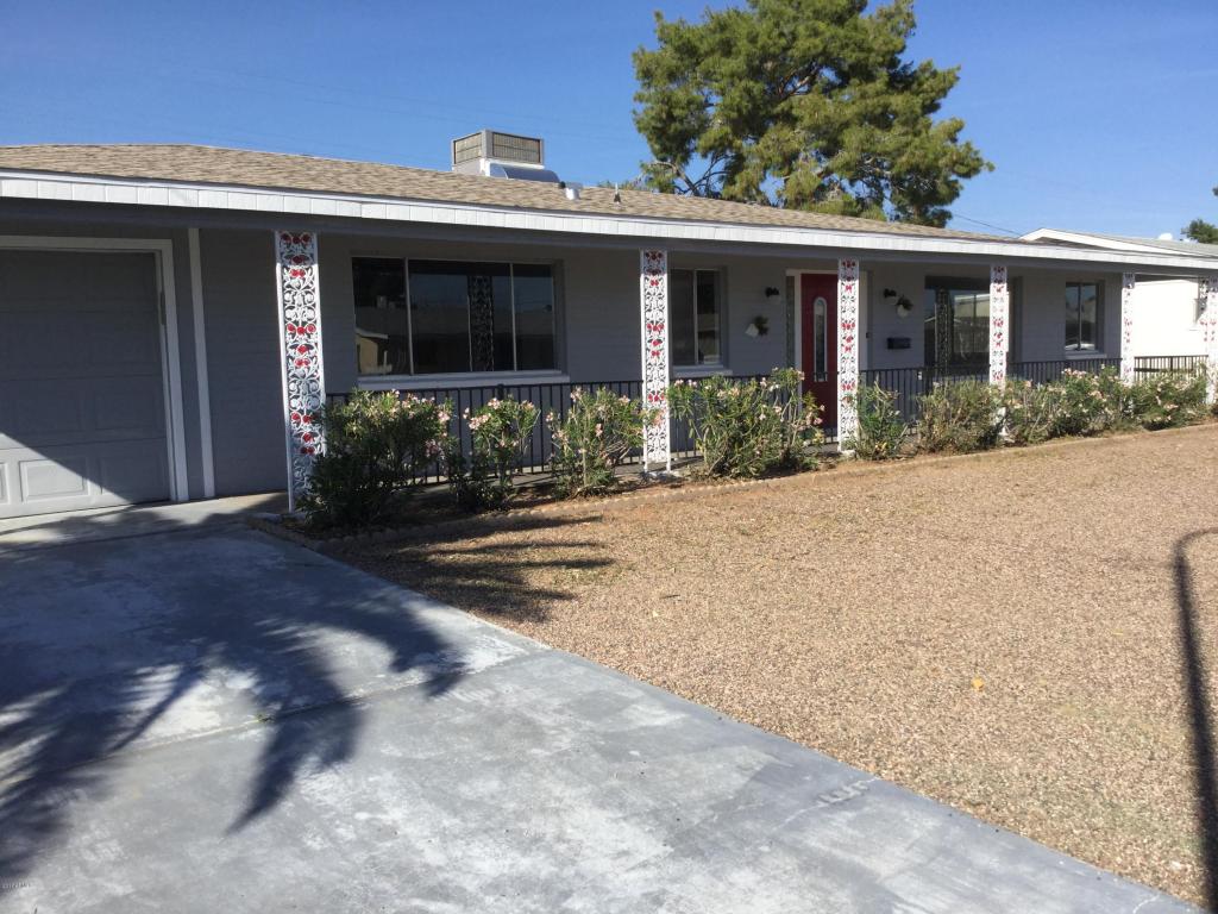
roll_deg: +0.5
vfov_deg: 45.4
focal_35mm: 31
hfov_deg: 58.4
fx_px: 1091
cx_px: 609
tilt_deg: -4.4
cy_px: 457
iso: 25
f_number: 2.4
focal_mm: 3.3
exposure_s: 1/1404
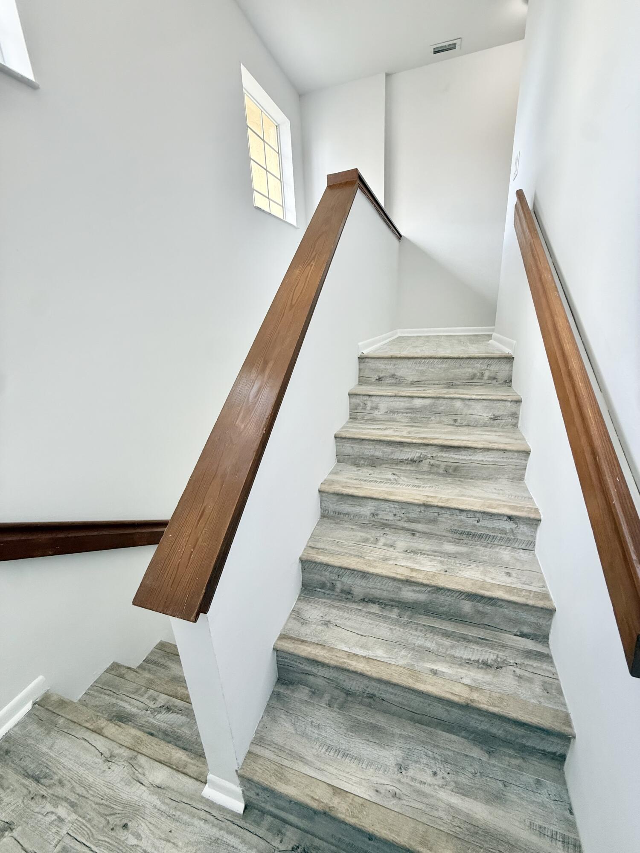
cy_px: 426
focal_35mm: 14
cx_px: 320
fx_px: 345
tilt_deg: -16.7
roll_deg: +2.4
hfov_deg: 85.7
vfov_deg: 102.1
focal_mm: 2.22
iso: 160
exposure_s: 1/120
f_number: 2.2
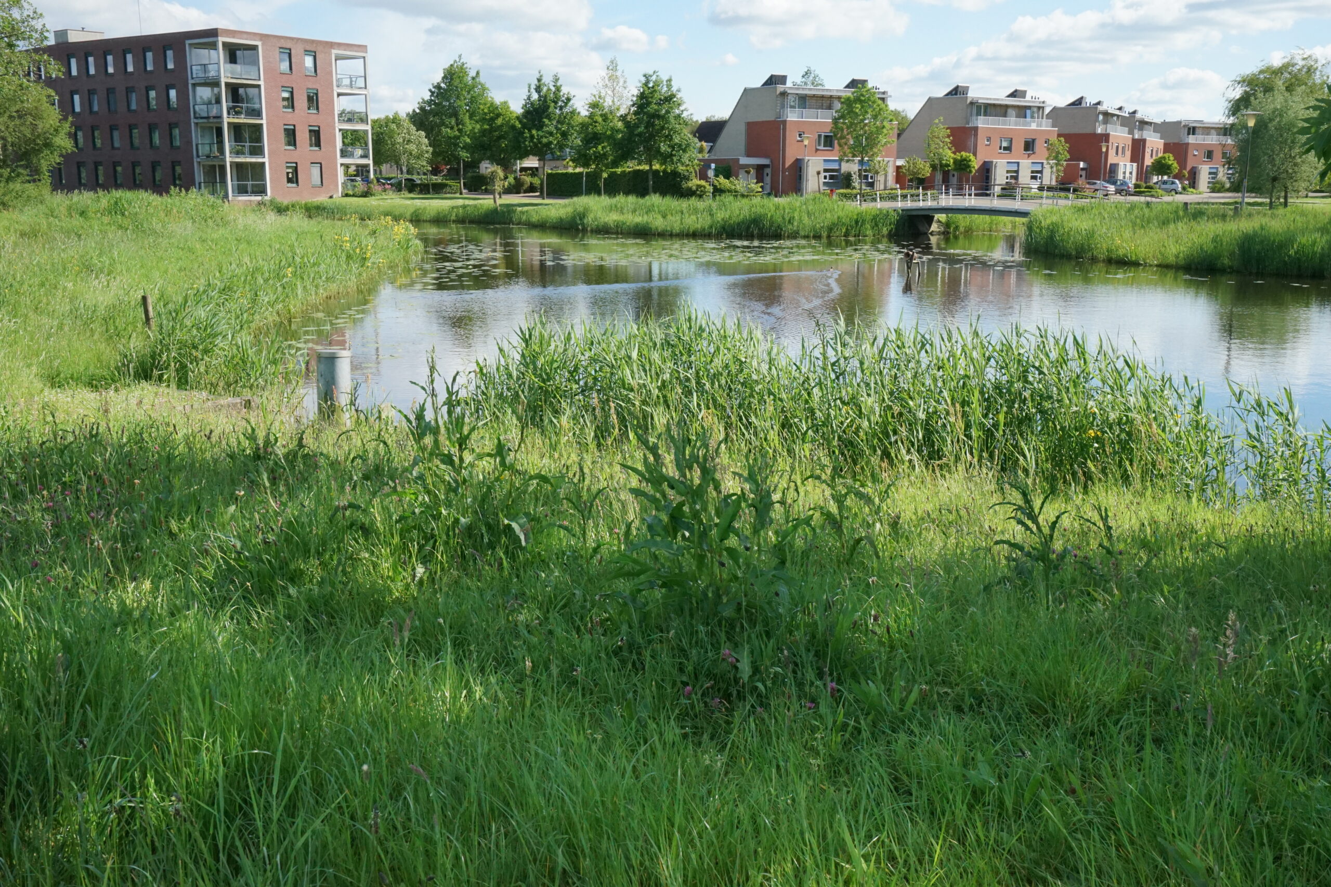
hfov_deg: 55.8
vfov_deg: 38.9
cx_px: 666
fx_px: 1257
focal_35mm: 34
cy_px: 444
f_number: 18
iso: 2000
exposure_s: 1/640
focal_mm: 34
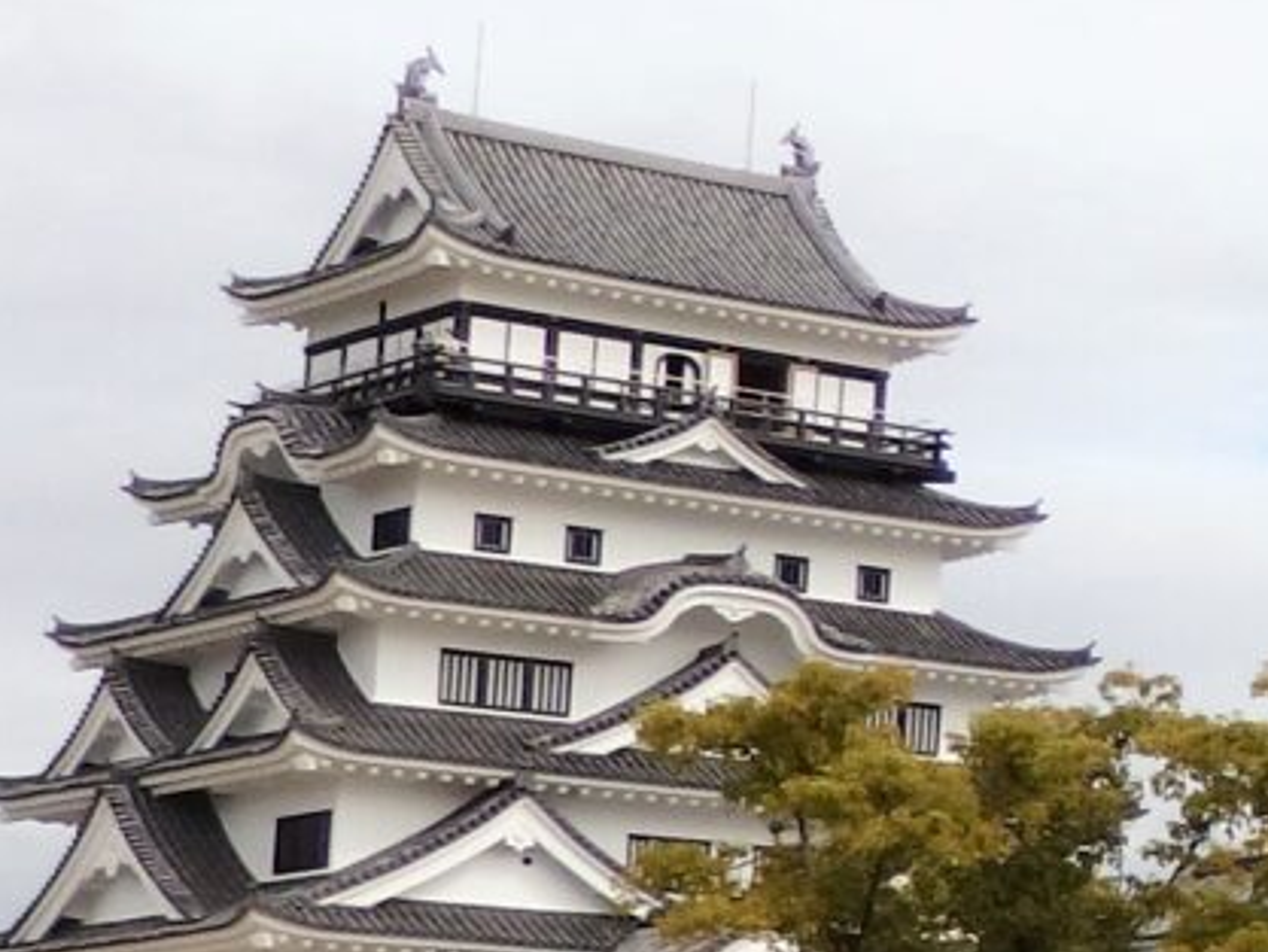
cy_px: 666
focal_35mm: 120
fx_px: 4397
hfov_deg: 13.2
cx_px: 2834
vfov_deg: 12.3
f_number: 8.7
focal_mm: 4.5
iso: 125
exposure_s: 1/320
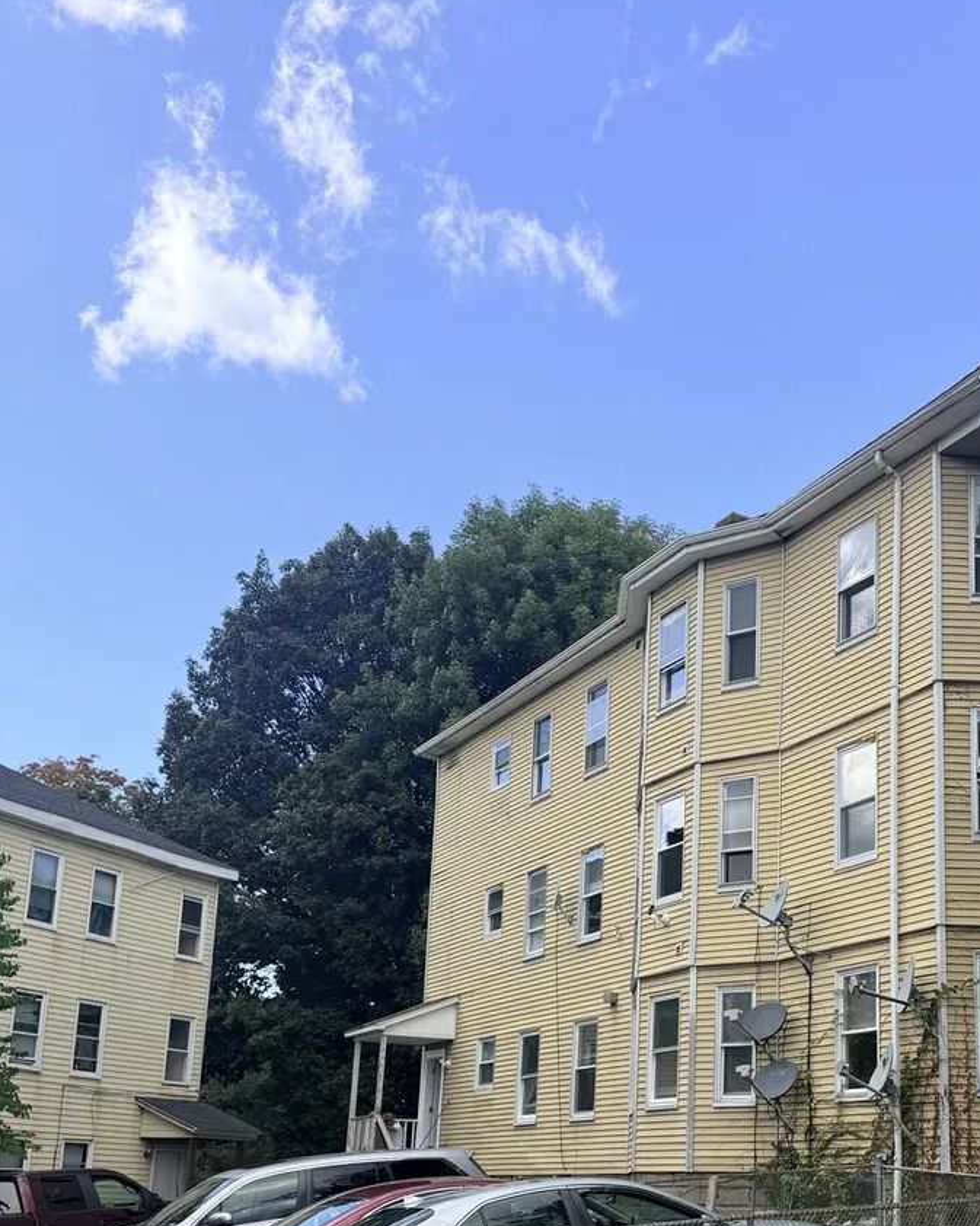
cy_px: 909
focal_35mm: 38
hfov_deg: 38.4
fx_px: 1378
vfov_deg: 46.4
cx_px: 698
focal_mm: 6.76
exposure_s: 1/2703
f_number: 1.78
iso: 100
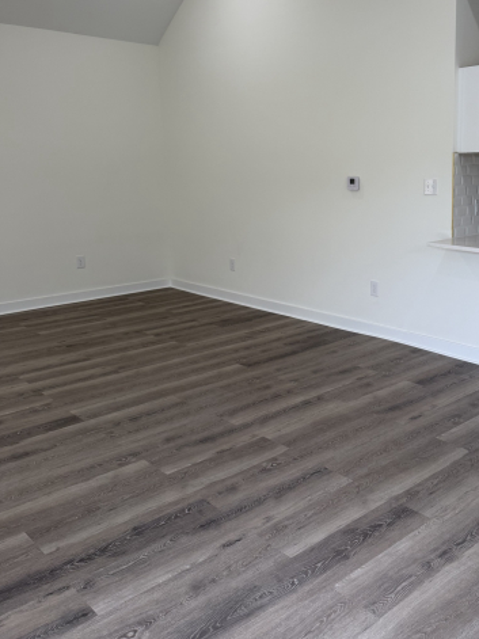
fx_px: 628
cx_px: 338
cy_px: 250
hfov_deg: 41.0
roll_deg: -0.1
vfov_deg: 53.5
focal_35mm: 34
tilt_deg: -9.4
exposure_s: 1/120
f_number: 1.78
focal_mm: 6.76
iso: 100
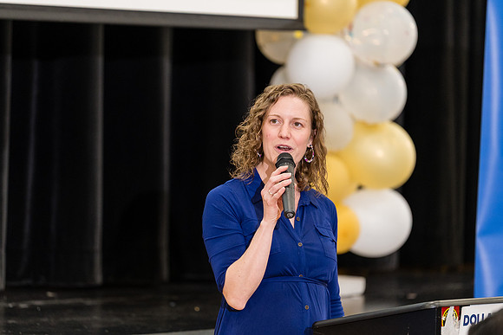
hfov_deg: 10.3
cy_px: 168
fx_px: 2795
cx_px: 252
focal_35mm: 200
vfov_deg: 6.9
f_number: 2.8
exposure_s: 1/250
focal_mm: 200
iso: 1600
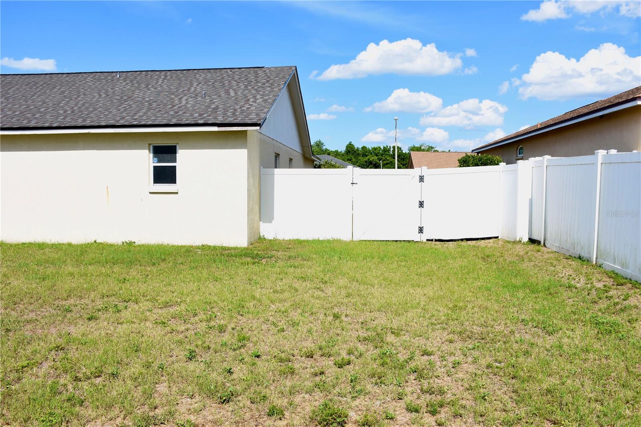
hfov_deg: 61.9
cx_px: 320
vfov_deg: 43.6
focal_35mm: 30
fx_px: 534
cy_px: 214
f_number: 8
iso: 100
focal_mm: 20
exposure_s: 1/250
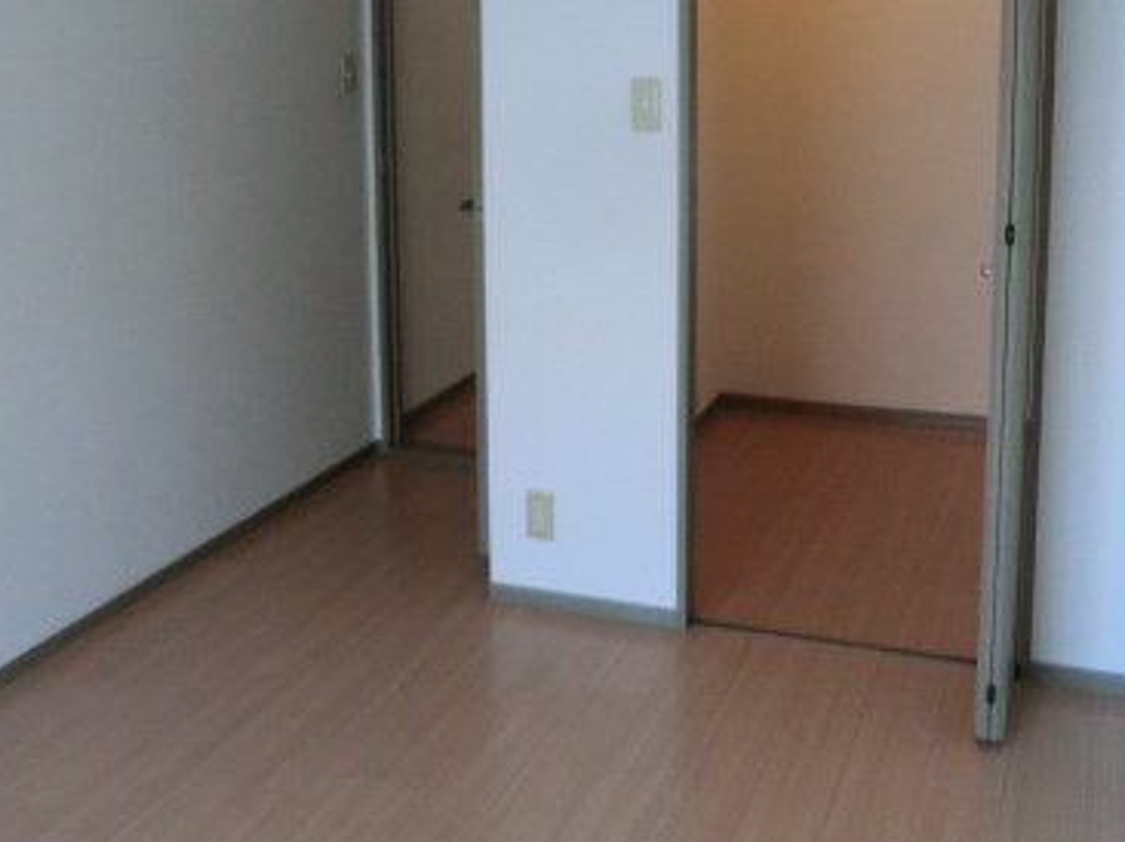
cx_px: 556
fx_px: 1364
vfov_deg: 33.2
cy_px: 148
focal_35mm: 42
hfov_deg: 44.8
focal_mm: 4.3
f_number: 3.2
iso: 200
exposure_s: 1/60
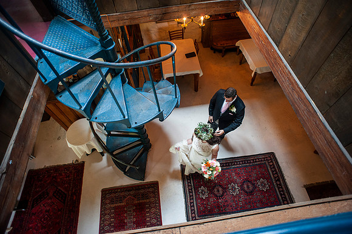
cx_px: 176
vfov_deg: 61.9
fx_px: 195
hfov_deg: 84.0
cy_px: 117
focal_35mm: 20
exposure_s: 1/50
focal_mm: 20
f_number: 2.8
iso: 1000
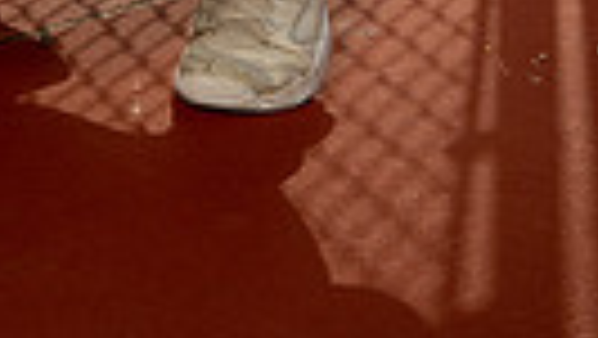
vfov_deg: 6.0
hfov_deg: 11.1
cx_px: 49
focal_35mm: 192
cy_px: -554
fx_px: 3046
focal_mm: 54
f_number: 6.3
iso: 50
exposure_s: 1/250
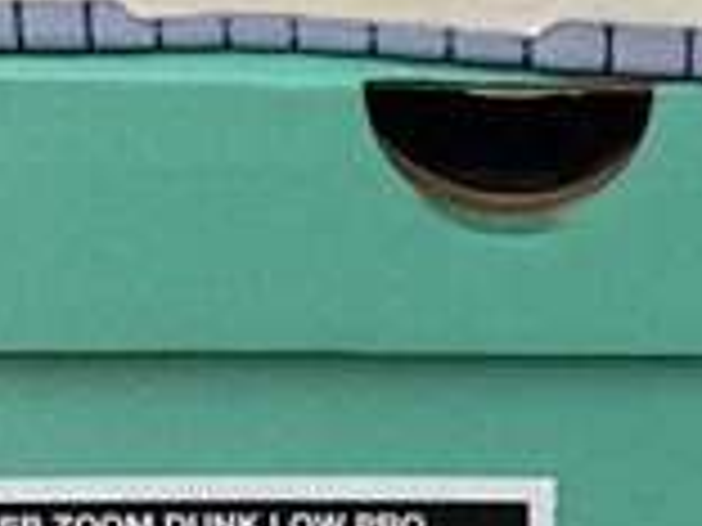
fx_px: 2576
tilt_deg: -16.3
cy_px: -90
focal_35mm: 127
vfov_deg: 11.5
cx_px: 558
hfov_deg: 15.4
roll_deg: -0.3
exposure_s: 1/100
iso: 25
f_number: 2.4
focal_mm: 3.3
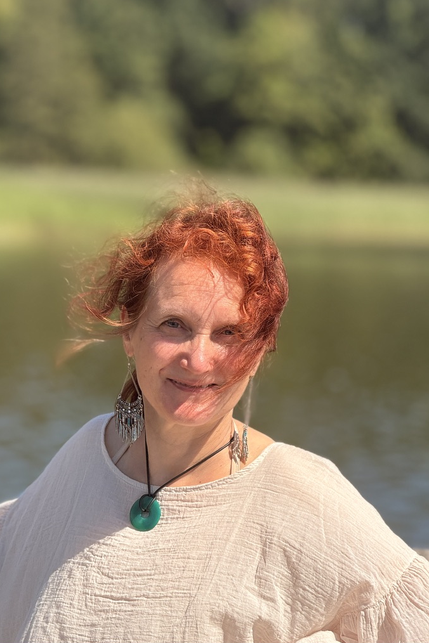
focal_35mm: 126
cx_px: 192
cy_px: 322
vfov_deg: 16.3
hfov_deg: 10.9
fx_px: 2252
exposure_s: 1/1080
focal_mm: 15.66
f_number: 2.8
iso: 64
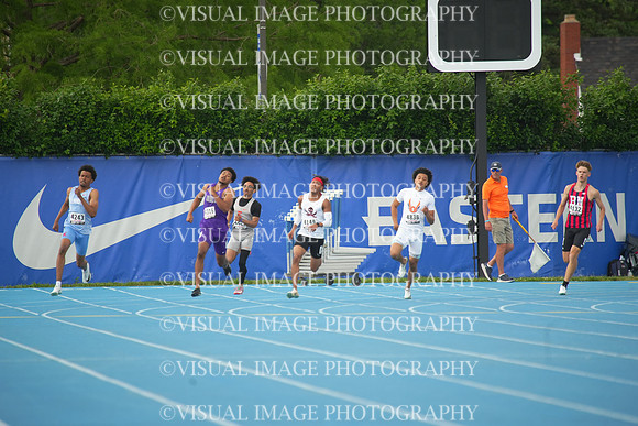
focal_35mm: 400
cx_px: 319
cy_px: 213
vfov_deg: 3.4
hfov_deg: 5.2
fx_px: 7090
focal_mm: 400
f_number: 5.6
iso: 1000
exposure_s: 1/1000
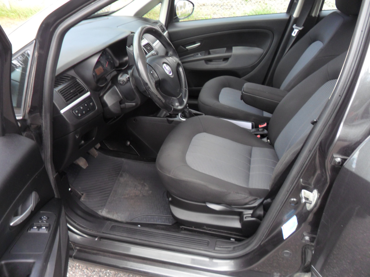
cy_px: 138
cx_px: 185
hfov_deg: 65.3
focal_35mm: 27
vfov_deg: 51.4
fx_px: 289
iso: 80
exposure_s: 1/60
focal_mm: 4.9
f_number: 3.5
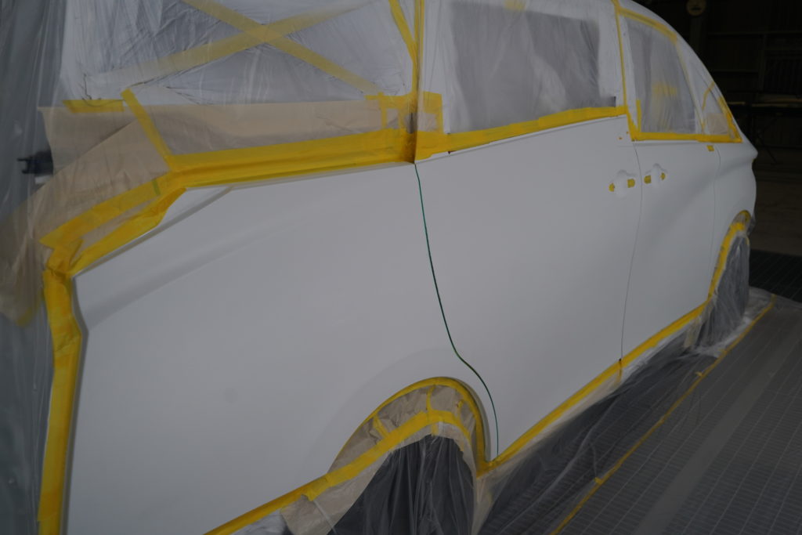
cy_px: 268
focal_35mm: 33
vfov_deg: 40.0
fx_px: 735
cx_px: 401
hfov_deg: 57.2
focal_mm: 33
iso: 400
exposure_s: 1/160
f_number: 4.5
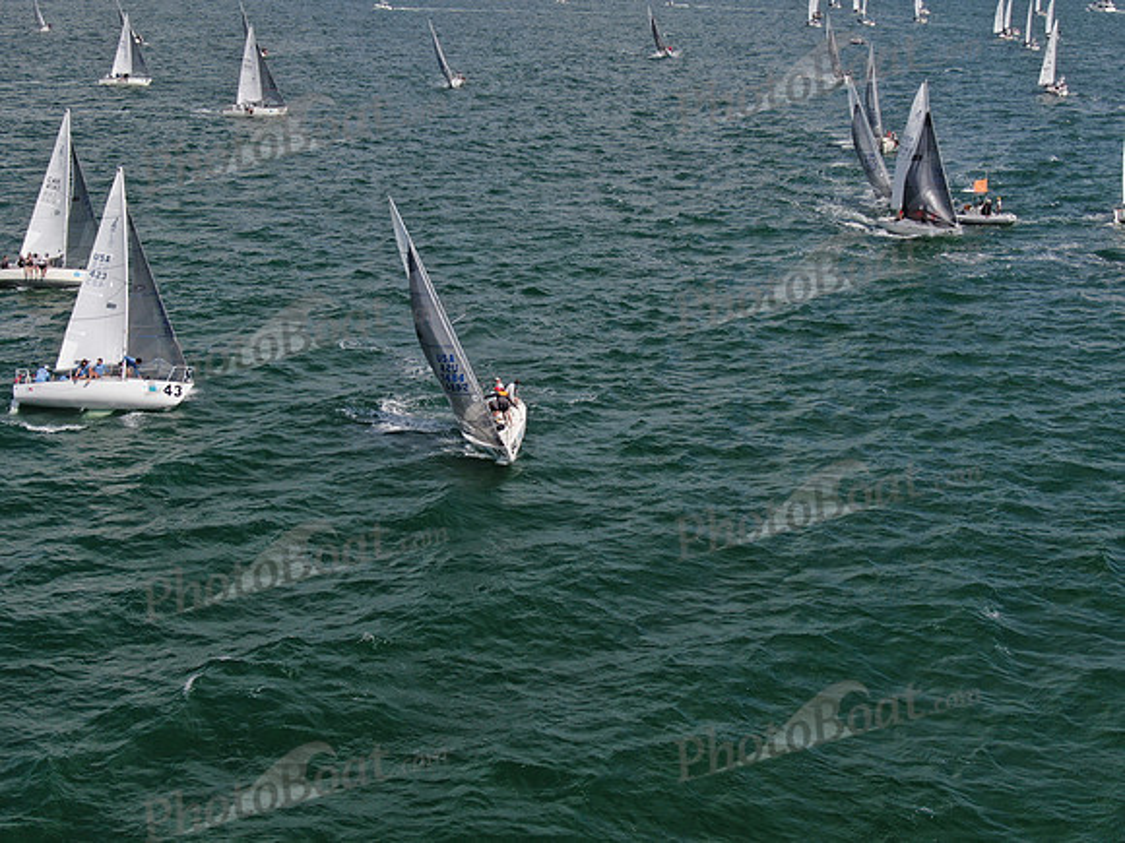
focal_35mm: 48
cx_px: 562
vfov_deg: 30.3
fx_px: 1560
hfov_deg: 39.7
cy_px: 422
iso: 100
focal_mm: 8.6
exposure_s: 1/1250
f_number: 3.8
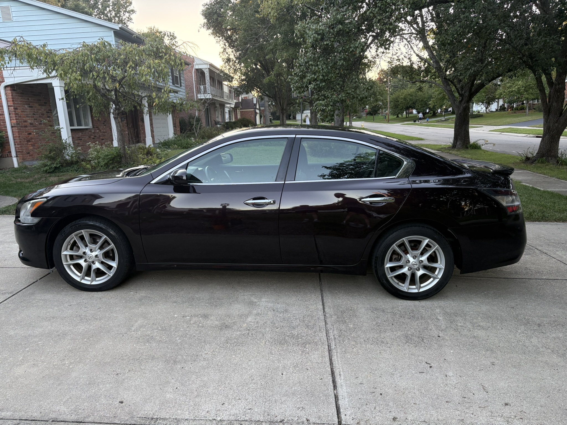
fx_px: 426
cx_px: 284
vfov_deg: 53.1
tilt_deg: -11.4
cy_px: 212
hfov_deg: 67.3
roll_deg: +3.5
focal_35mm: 26
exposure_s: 1/136
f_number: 1.6
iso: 125
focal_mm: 5.96
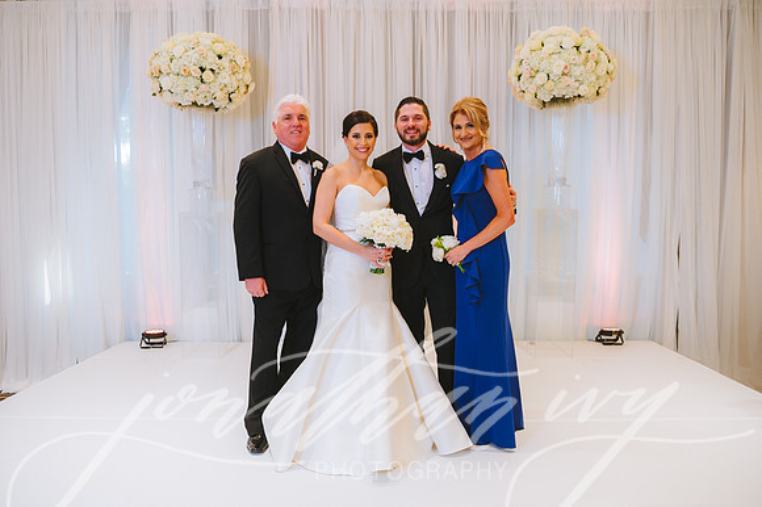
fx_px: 636
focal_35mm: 30
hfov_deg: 61.9
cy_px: 263
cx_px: 370
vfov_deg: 43.5
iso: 2000
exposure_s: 1/200
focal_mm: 29
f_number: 4
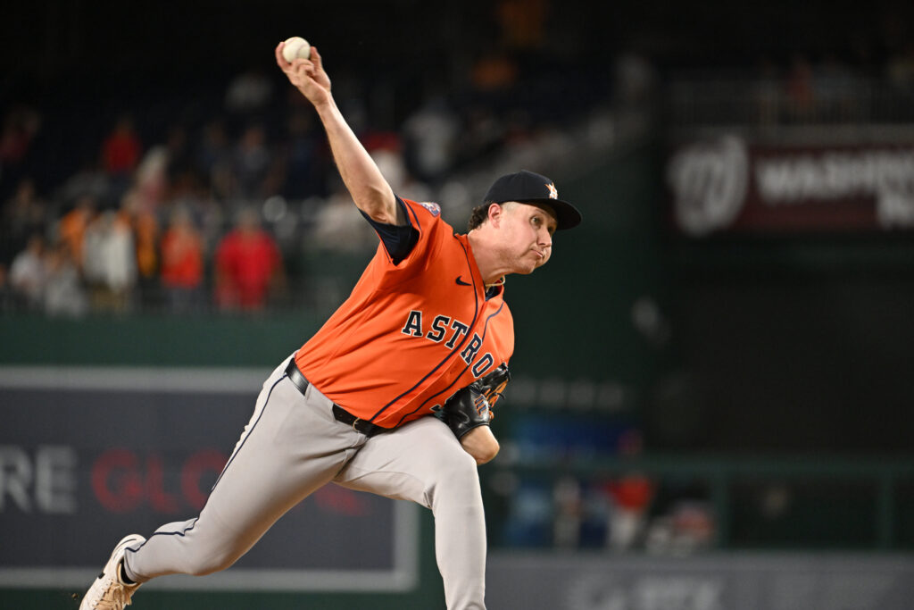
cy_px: 305
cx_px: 457
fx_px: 9648
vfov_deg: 3.6
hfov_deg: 5.4
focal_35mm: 380
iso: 5000
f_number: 4
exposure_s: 1/2000
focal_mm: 380
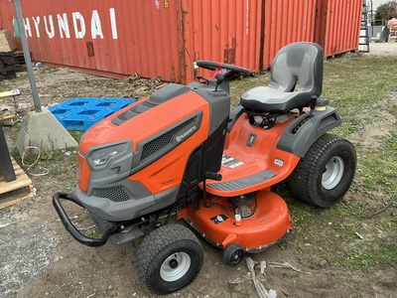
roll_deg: +1.2
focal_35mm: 28
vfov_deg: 49.7
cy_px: 149
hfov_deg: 63.4
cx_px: 198
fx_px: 321
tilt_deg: -22.0
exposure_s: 1/233
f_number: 1.8
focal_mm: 3
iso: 25
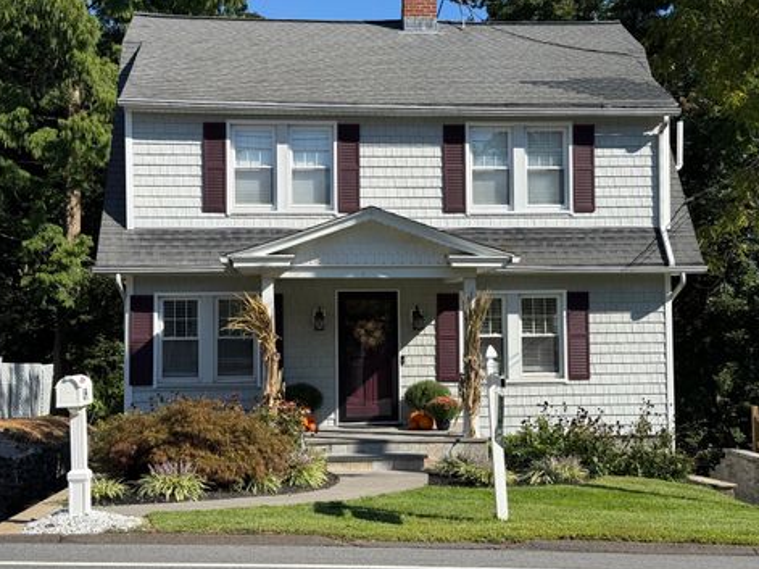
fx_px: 1118
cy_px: 296
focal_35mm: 51
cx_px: 388
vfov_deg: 28.5
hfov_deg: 37.5
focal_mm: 6.76
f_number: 1.78
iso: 64
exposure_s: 1/3891
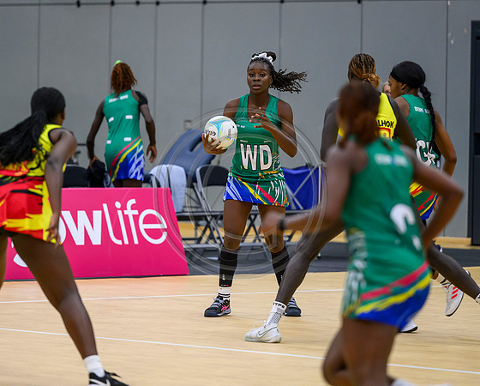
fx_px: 3584
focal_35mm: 252
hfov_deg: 7.7
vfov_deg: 6.2
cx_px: 231
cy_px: 171
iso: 4000
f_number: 3.2
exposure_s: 1/1000
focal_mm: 200
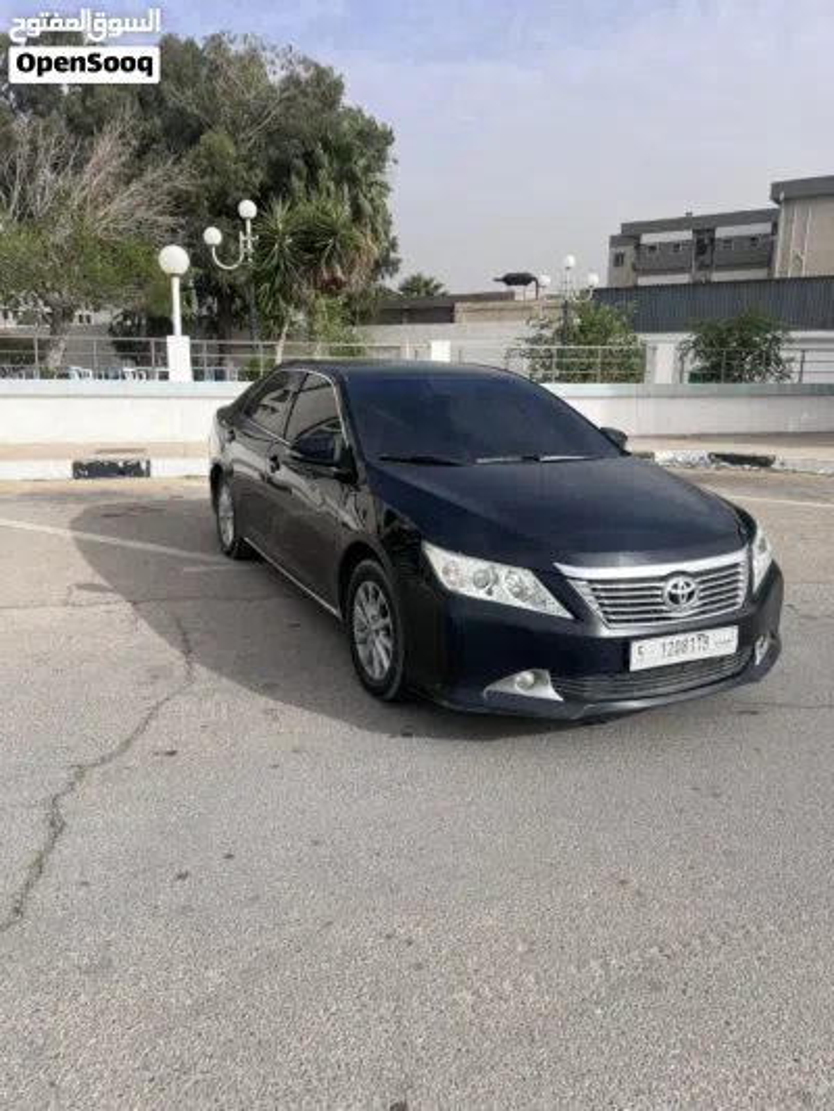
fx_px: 835
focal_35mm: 26
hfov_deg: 53.1
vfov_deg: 67.3
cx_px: 417
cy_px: 556
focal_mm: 5.7
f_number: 1.5
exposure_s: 1/3968
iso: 50
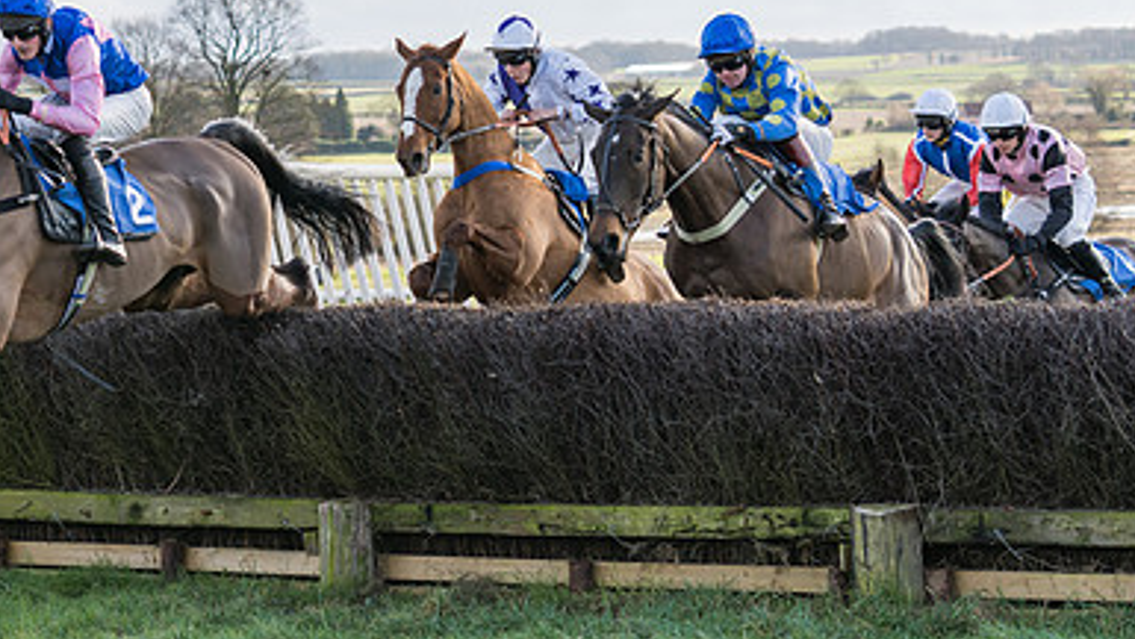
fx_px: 4336
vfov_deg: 8.4
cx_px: 273
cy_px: 112
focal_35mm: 144
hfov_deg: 14.8
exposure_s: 1/1000
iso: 400
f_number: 4
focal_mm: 70
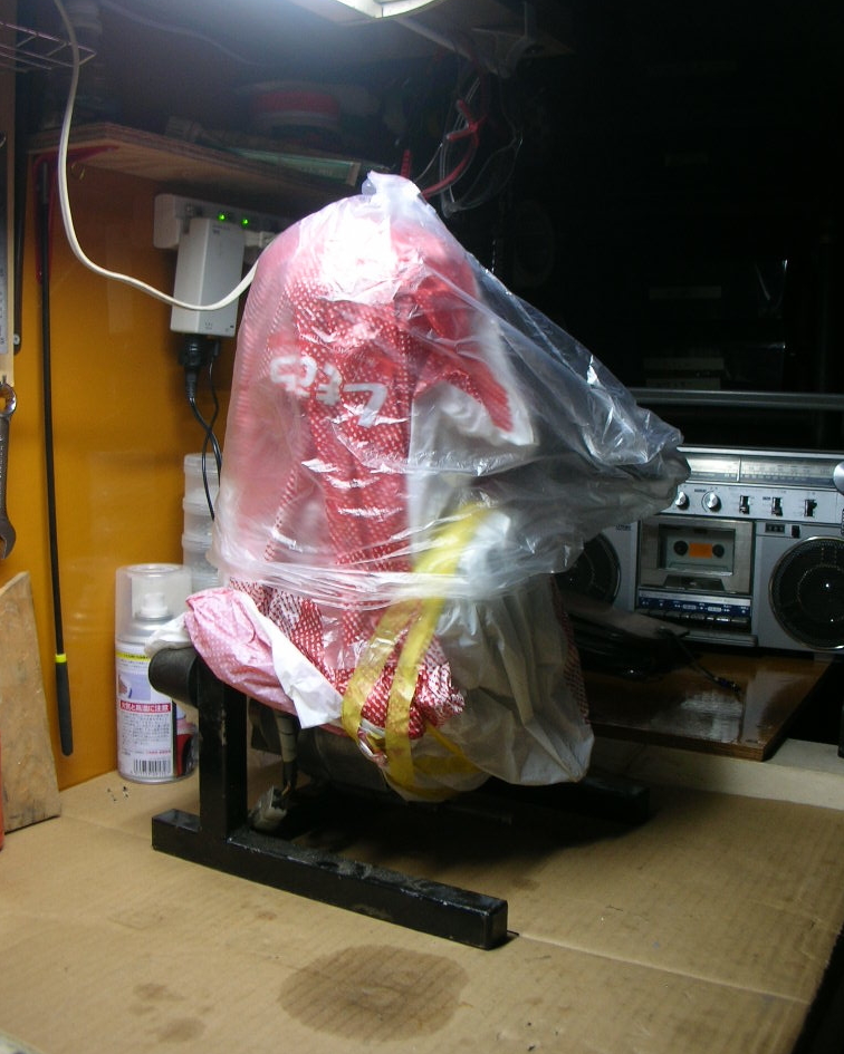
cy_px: 487
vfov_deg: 49.0
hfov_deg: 40.1
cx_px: 418
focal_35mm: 37
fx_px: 1155
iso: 50
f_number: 3
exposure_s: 1/4.5
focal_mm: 5.8
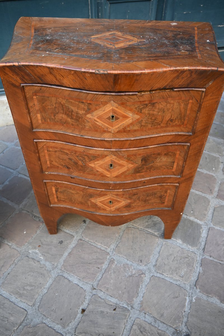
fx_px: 273
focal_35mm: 29
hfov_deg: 44.6
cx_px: 112
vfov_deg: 63.2
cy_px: 168
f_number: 3.5
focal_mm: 19.5
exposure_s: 1/200
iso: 400
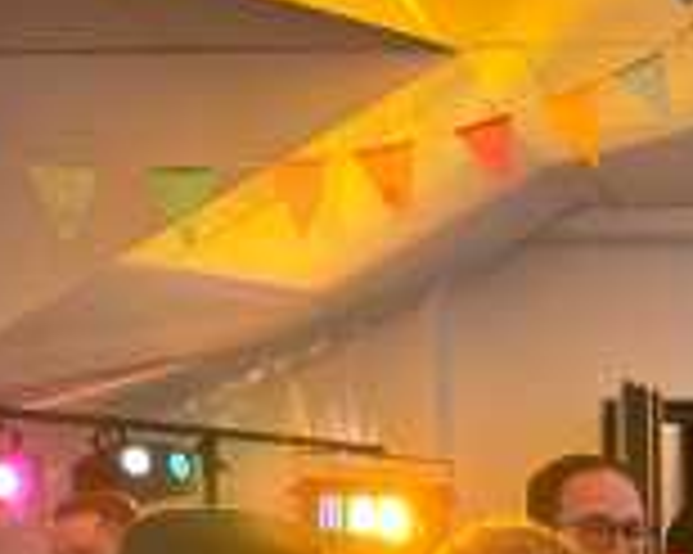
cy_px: 626
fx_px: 1250
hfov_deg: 28.0
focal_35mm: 61
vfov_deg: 23.3
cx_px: 778
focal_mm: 6.76
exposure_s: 1/25
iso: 800
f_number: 1.78
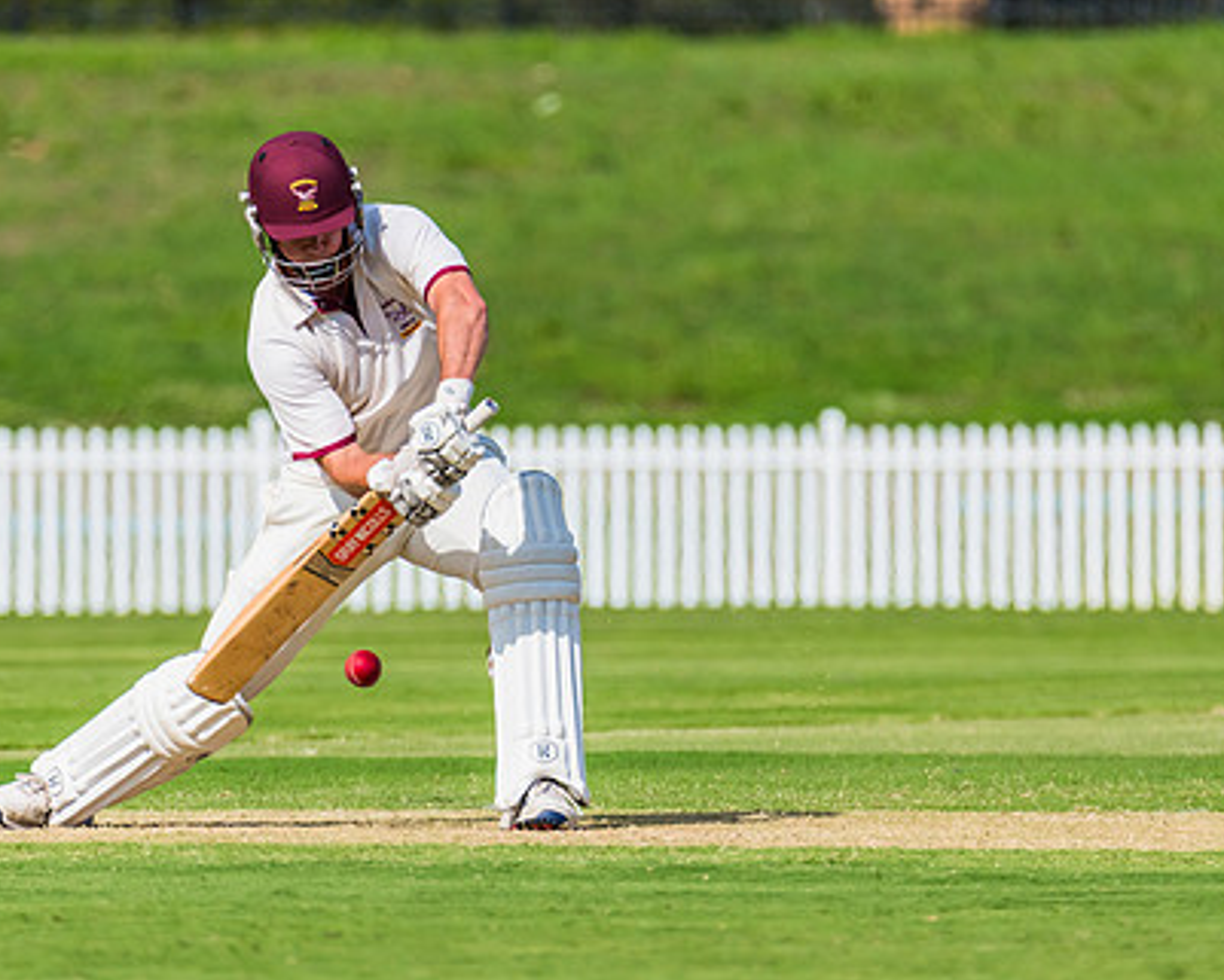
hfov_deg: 2.5
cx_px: 578
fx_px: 28480
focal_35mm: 786
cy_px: 525
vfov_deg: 2.0
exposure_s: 1/4000
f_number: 6.3
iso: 500
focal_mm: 460
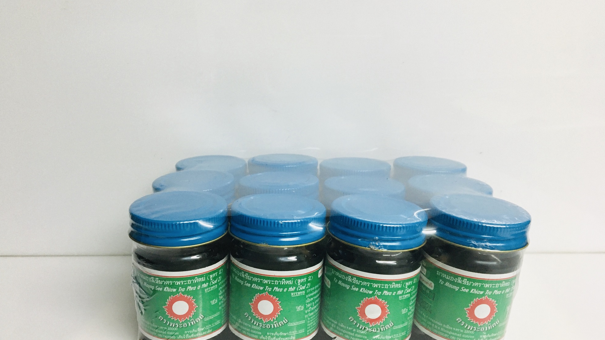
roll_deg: +1.6
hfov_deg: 61.0
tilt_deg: -16.4
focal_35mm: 32
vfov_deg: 36.5
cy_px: 205
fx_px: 513
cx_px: 299
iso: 200
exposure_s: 1/33
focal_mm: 4.15
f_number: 2.2
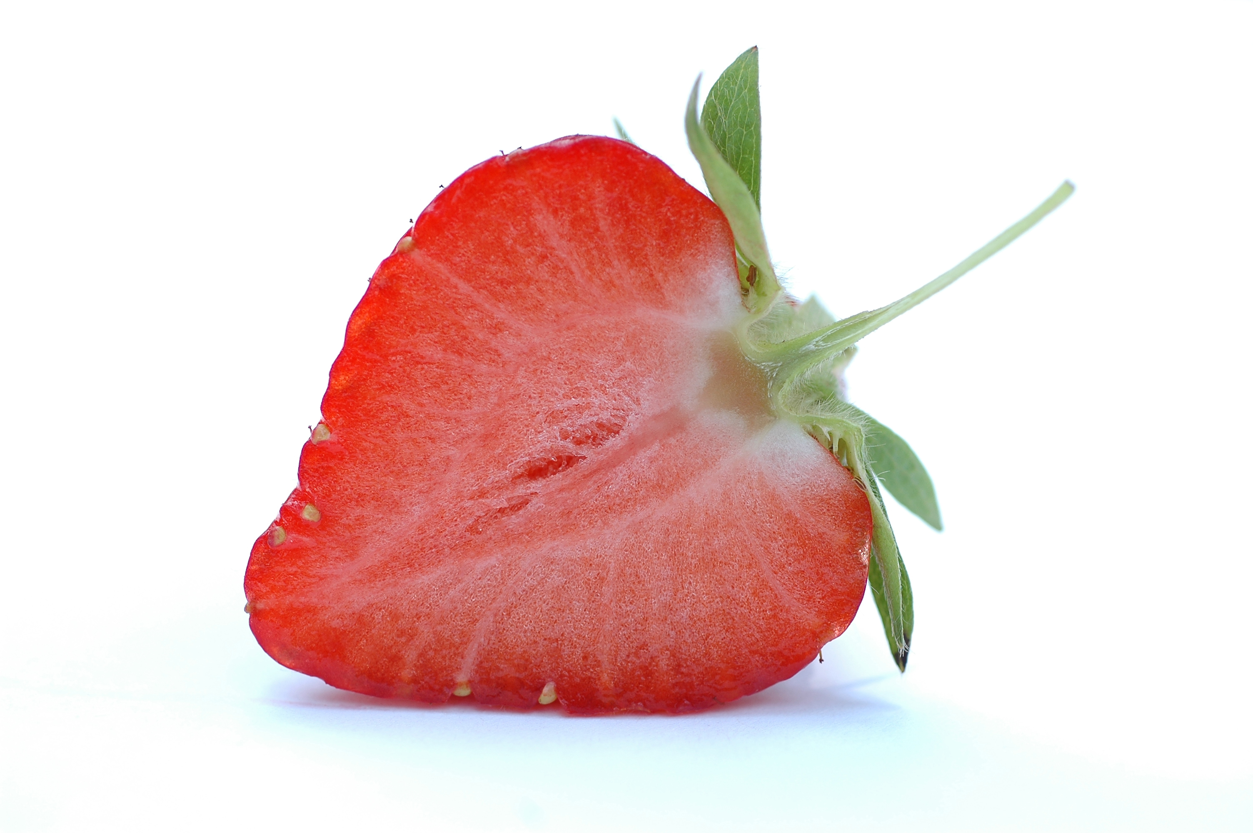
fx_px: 3130
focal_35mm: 90
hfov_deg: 22.6
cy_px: 416
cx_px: 626
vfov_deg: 15.2
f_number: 4.8
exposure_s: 1/500
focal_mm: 60
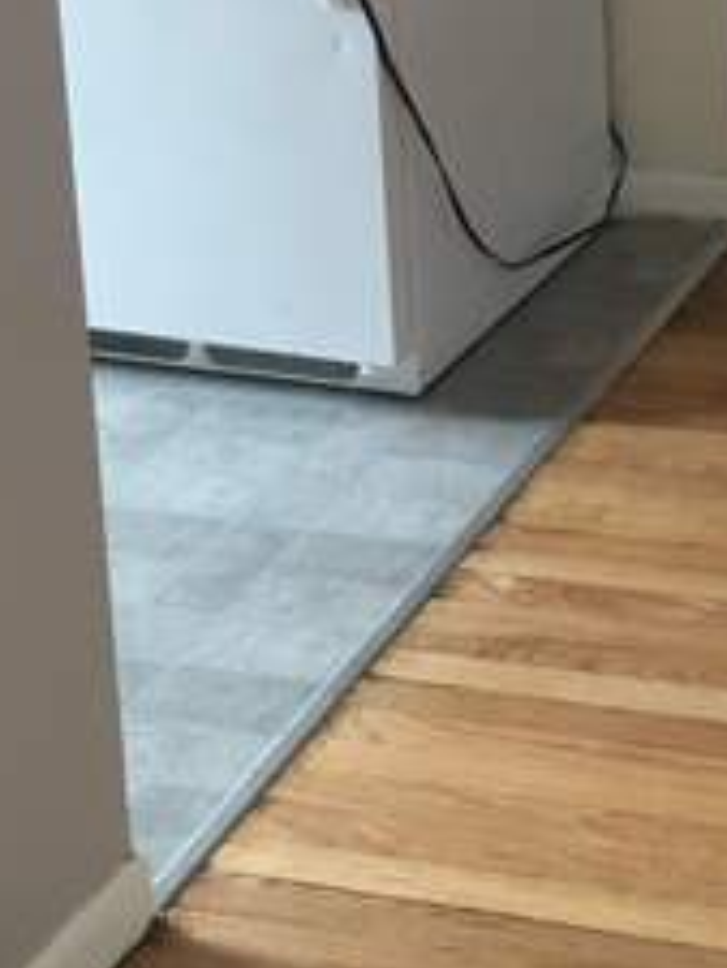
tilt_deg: -11.3
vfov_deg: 21.0
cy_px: -234
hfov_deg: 16.6
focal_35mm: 86
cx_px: 817
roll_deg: +1.7
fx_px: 2406
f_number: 2.2
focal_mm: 4.15
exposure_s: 1/30
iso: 100
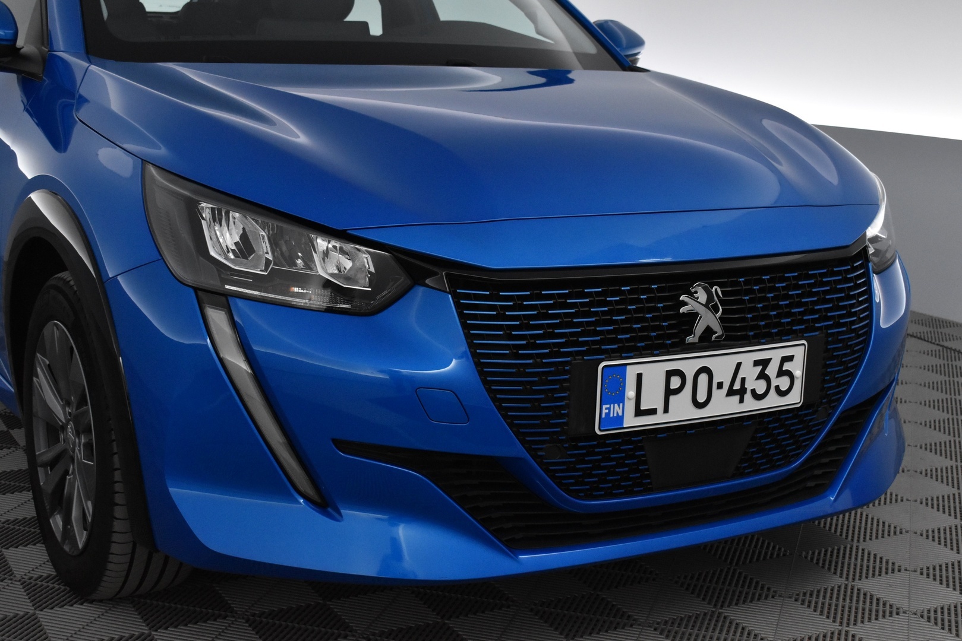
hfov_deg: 37.8
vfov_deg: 25.8
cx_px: 481
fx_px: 1403
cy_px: 320
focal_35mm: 52
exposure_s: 1/200
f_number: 7.1
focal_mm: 35
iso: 3200
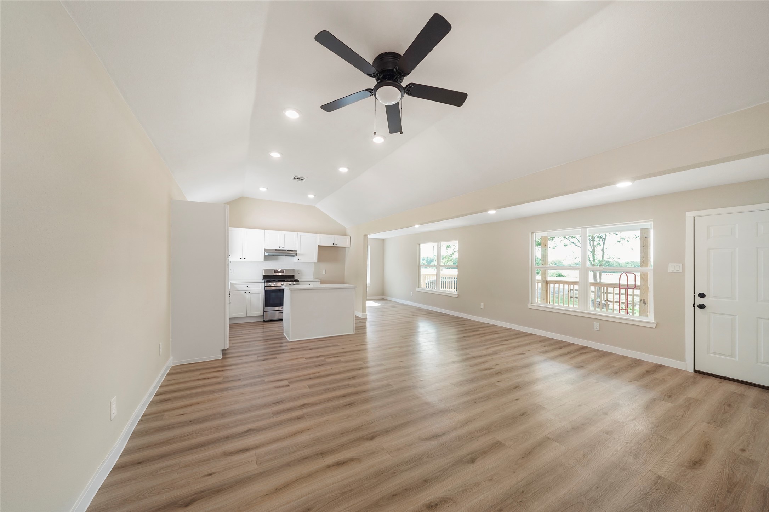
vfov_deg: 90.0
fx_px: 256
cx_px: 384
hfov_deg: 112.6
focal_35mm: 12
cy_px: 256
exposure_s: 1/30
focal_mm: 12
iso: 250
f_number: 8
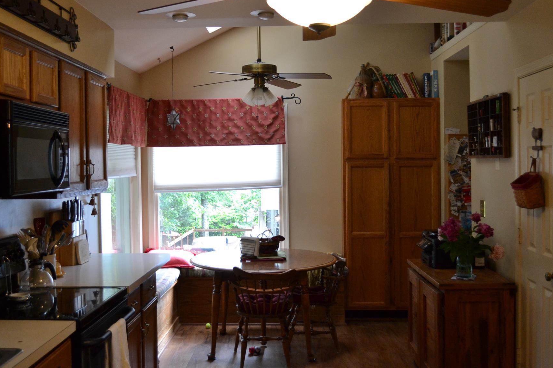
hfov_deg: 45.4
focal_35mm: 43
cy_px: 166
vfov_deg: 31.2
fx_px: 660
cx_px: 250
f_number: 4
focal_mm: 24
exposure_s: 1/60
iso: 1000
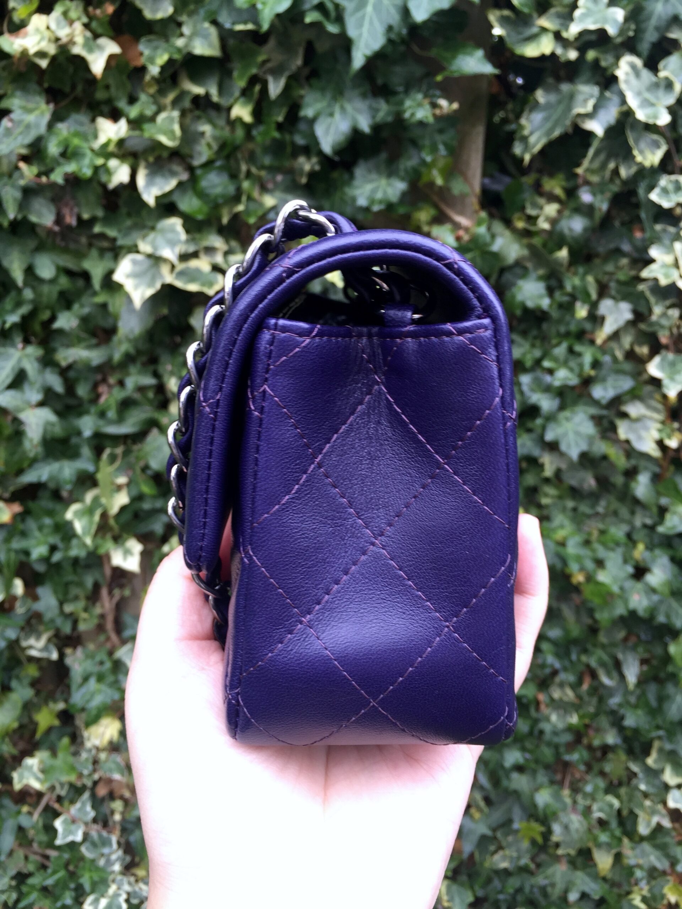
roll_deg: +1.2
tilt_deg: -15.7
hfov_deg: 48.2
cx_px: 341
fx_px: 762
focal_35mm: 29
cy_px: 454
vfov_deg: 61.7
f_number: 2.2
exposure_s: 1/60
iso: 32
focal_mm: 4.15
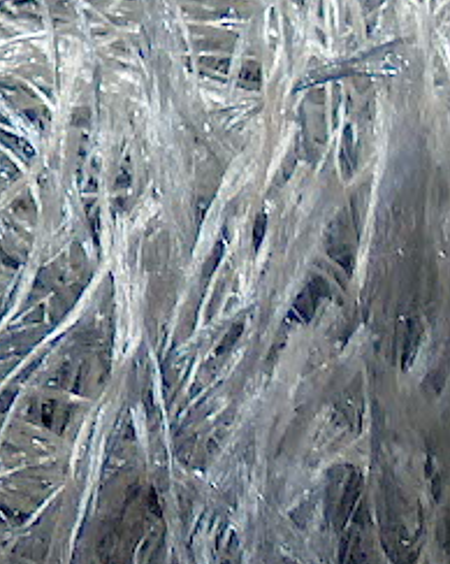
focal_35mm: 376
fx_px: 6267
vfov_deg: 5.1
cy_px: 448
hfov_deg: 4.0
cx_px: -696
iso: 100
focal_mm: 14.73
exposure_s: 1/1.9
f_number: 2.9
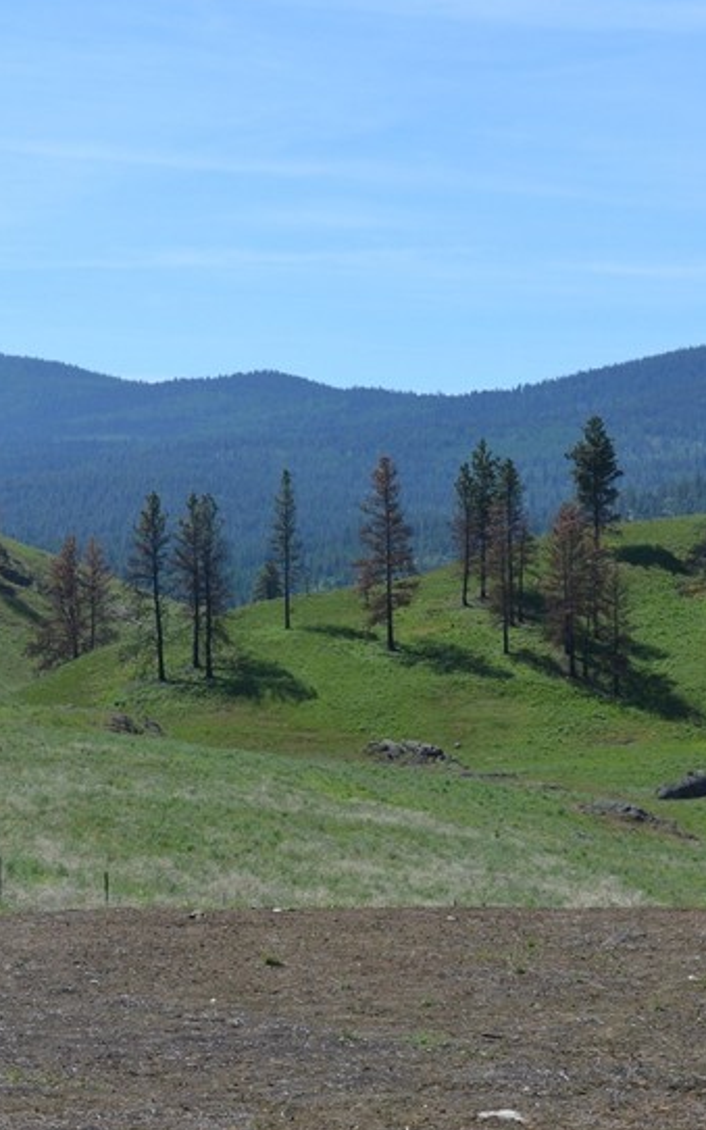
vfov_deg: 20.0
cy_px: 647
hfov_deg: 12.6
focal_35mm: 104
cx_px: 258
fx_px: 3204
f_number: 8
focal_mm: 34
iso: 100
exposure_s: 1/250
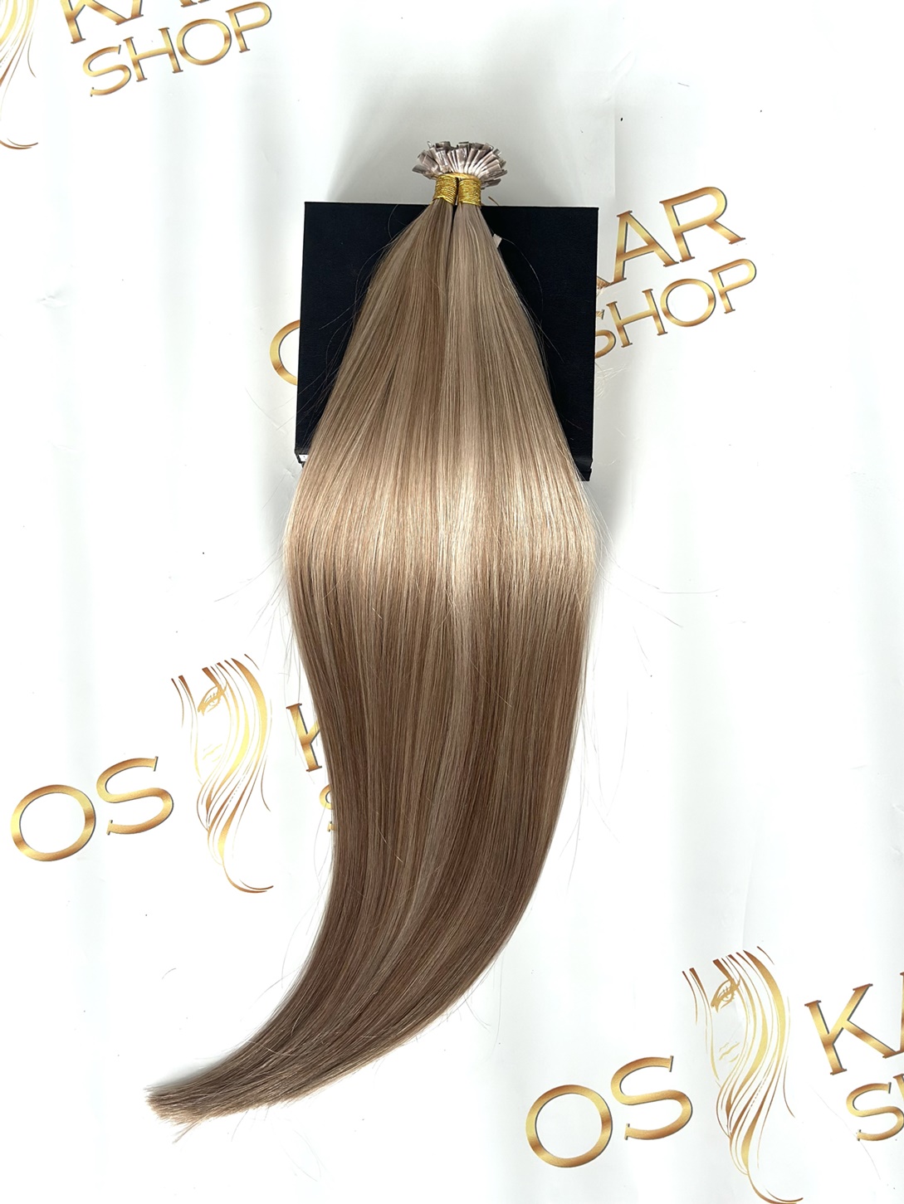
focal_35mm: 48
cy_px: 602
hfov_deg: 30.3
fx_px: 1671
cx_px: 452
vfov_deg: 39.6
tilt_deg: -81.1
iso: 80
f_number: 1.78
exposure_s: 1/182
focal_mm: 6.86
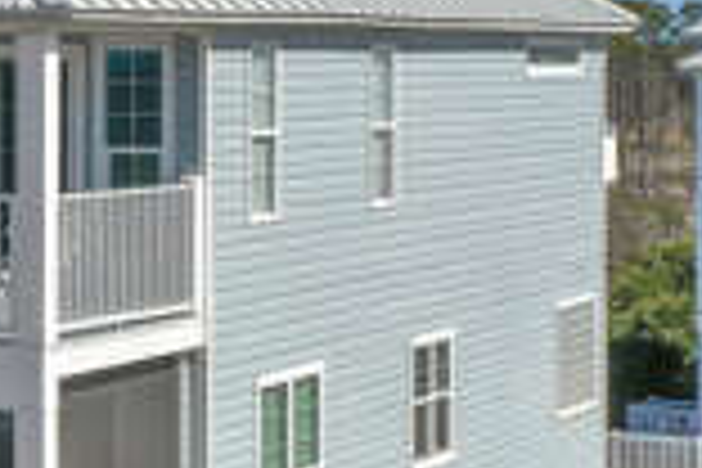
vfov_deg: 9.9
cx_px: -288
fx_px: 2691
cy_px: 369
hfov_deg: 14.1
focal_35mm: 138
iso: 100
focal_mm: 10.26
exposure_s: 1/800
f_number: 6.3
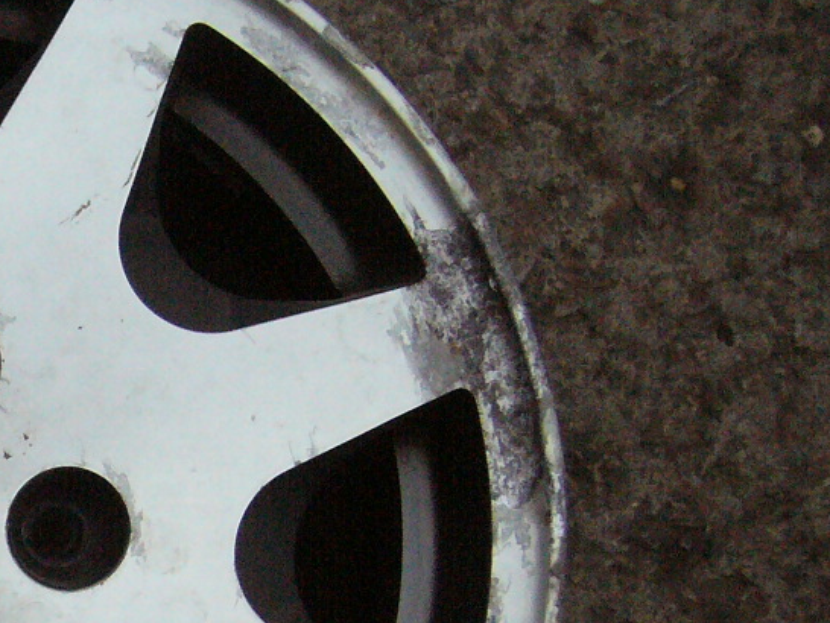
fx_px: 1967
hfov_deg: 22.4
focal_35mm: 82
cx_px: -91
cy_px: 550
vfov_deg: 17.8
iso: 400
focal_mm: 5.8
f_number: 2.8
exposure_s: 1/250
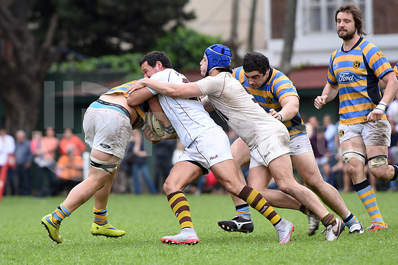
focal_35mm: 292
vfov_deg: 4.7
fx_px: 3234
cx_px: 199
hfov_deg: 7.0
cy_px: 132
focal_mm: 195
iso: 250
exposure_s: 1/320
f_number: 3.5
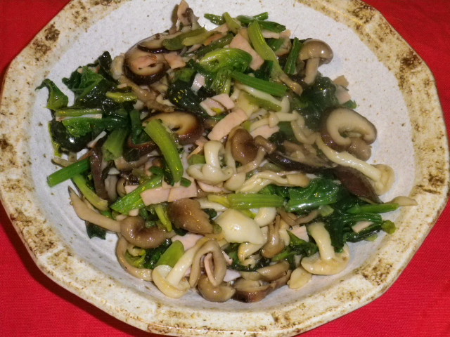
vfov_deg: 24.8
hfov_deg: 32.7
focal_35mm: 59
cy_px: 168
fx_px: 767
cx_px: 225
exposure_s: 1/60
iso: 800
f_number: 11.8
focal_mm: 10.4
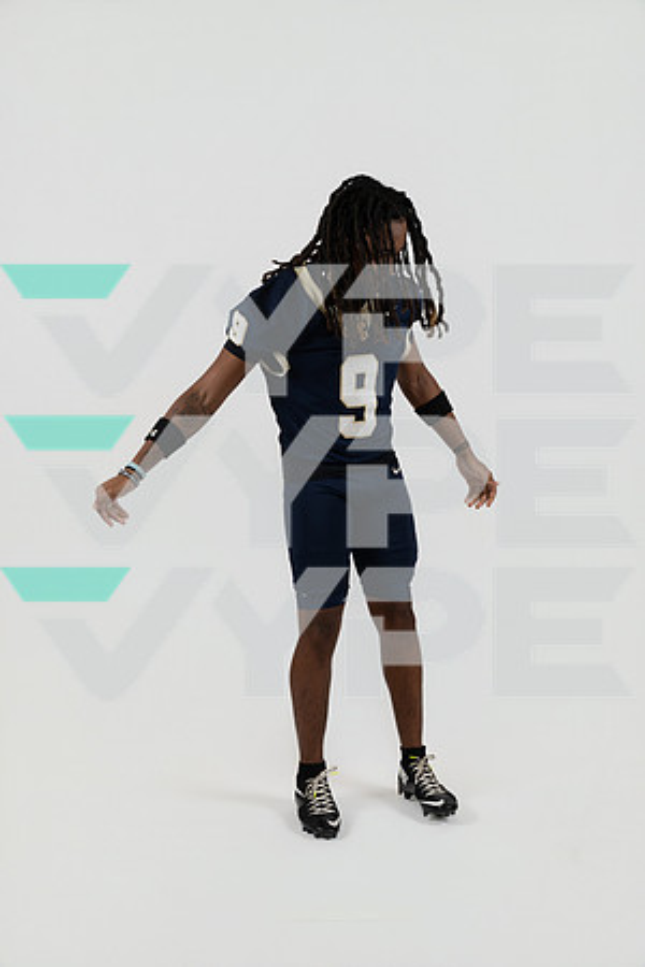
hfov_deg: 33.6
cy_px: 484
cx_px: 322
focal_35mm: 40
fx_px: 1067
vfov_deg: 48.8
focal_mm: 39.7
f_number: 3.5
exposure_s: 1/125
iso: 250
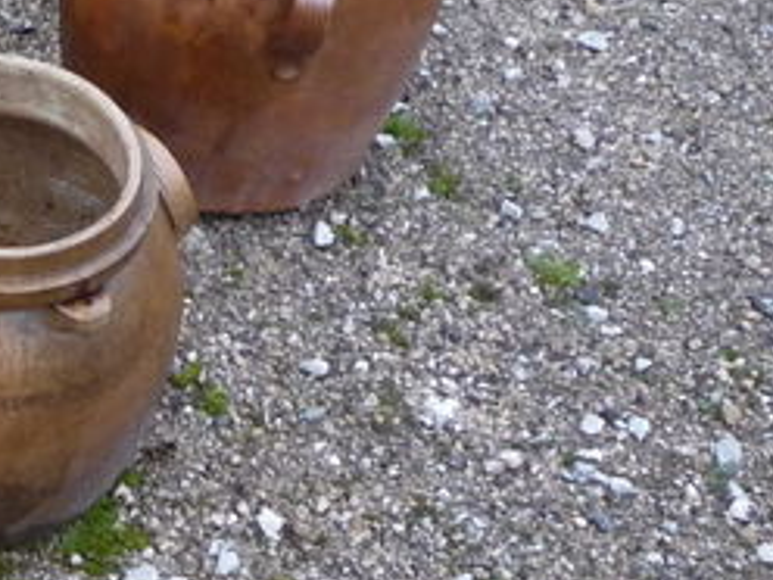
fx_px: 2702
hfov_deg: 14.3
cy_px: 396
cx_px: -636
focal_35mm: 121
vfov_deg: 12.2
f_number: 3.3
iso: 250
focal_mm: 5.2
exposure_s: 1/30
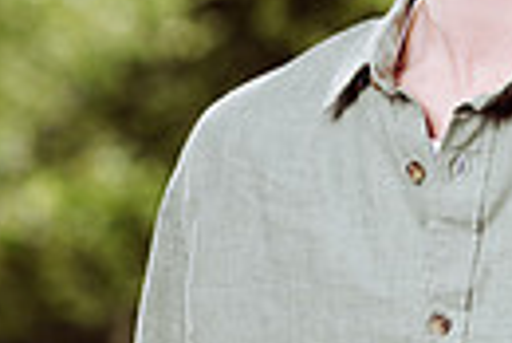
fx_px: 10636
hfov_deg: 2.8
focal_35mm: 747
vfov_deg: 1.8
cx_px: 652
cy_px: 15
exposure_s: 1/250
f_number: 4.5
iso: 100
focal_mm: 145
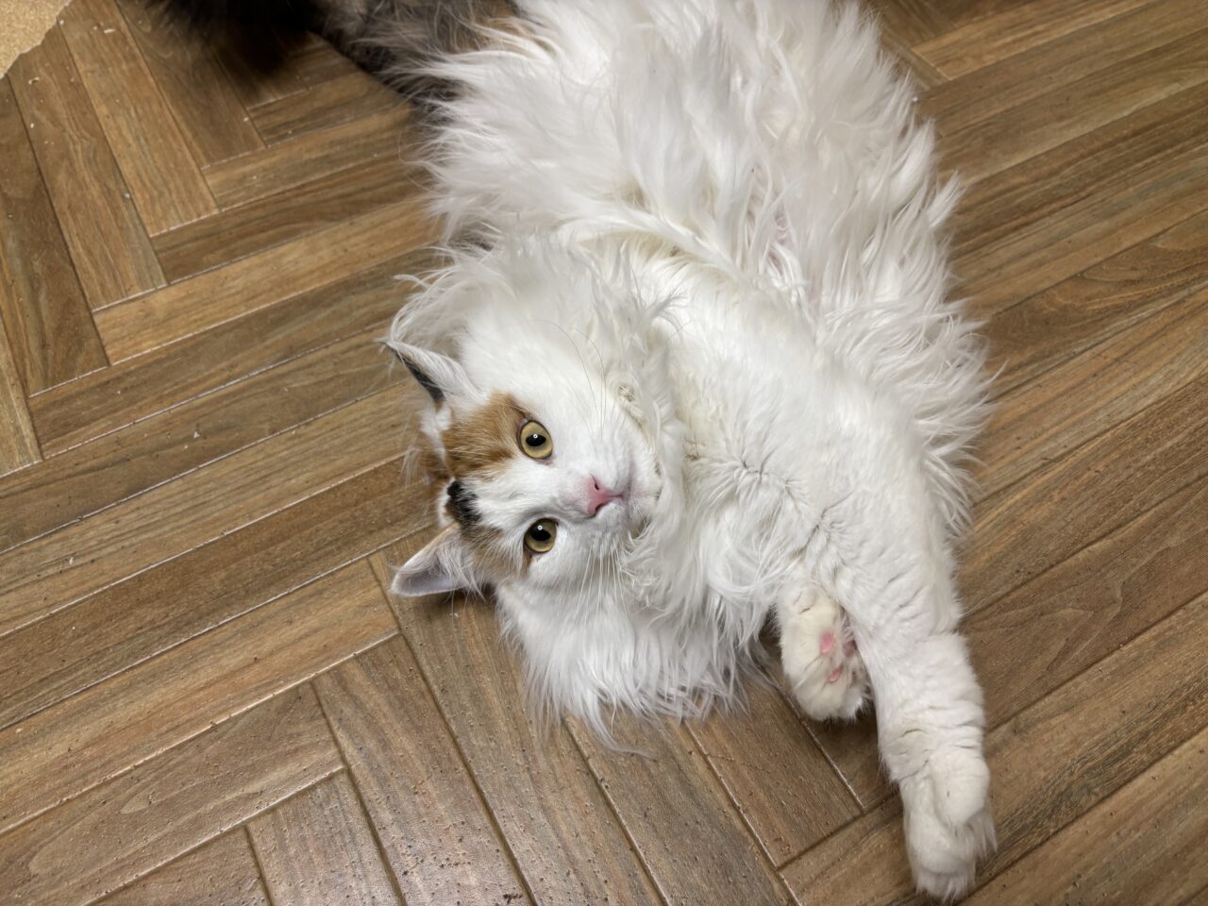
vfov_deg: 53.1
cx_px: 604
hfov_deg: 67.3
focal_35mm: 26
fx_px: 907
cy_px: 453
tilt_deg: -55.3
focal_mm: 5.96
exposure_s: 1/100
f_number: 1.6
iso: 125
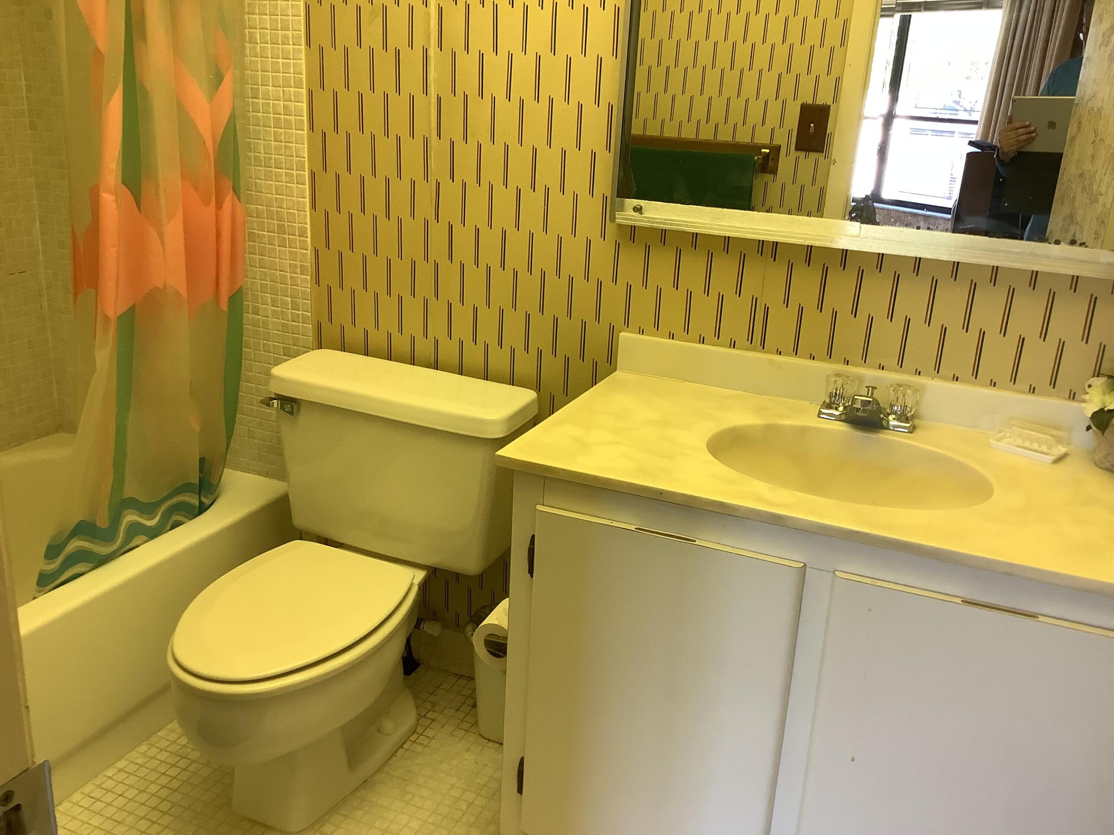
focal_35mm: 31
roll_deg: -2.7
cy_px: 418
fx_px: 998
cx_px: 557
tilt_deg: -20.1
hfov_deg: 58.4
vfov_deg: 45.4
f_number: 2.4
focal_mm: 3.3
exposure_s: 1/60
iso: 100
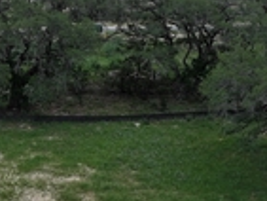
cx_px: -6
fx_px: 841
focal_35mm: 109
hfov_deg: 17.6
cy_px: 182
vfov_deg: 13.5
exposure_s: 1/2000
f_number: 2.8
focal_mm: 12.29
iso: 110
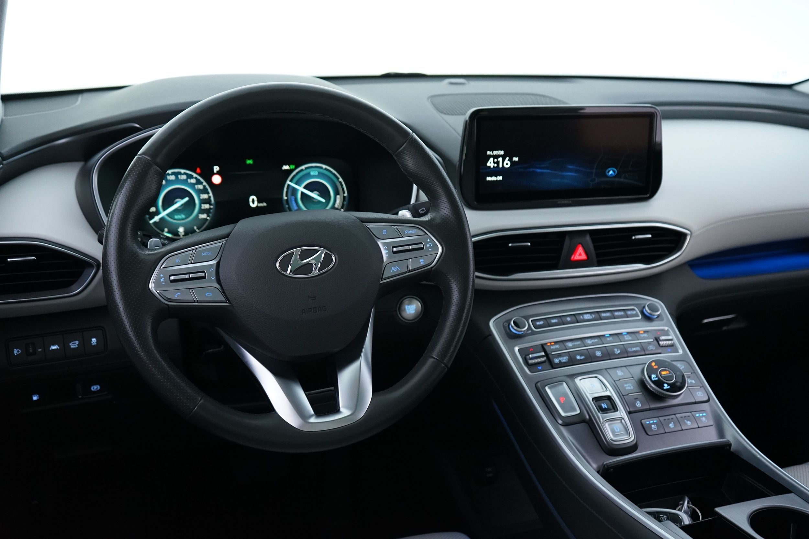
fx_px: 787
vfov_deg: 37.9
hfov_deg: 54.4
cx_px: 404
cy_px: 270
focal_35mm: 35
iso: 2000
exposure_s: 1/25
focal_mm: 35
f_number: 4
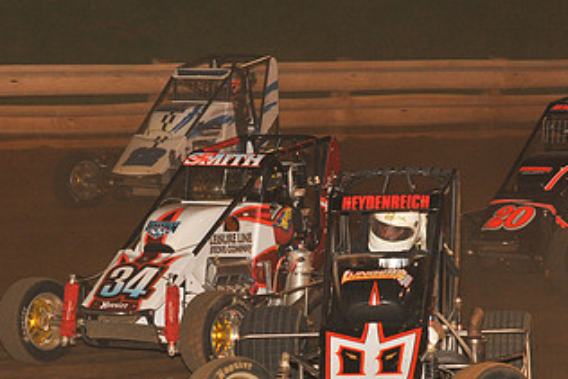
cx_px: 171
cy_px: 321
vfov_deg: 7.1
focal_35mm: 193
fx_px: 3046
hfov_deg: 10.6
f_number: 7.1
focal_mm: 105
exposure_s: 1/320
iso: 1000
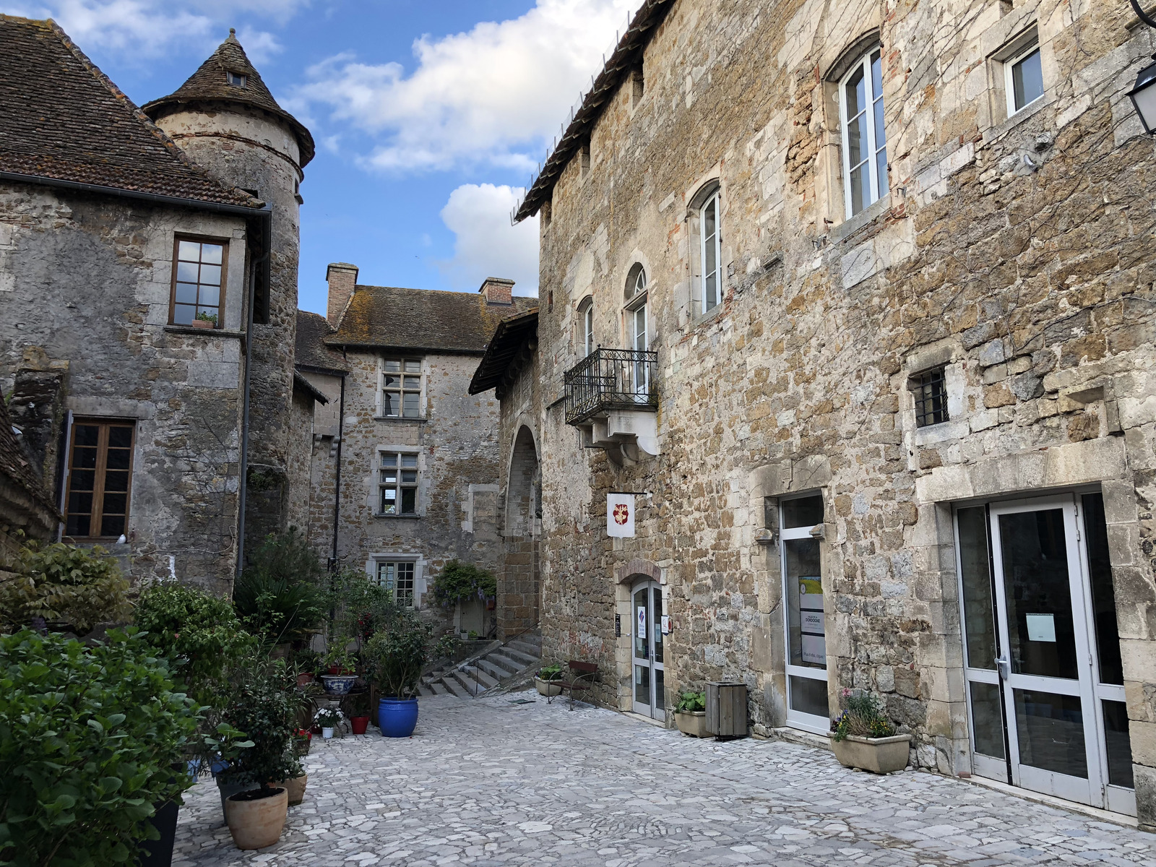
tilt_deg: +10.2
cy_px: 434
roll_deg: +0.7
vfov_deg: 49.7
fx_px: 935
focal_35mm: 28
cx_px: 578
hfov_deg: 63.4
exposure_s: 1/189
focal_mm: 4
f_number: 1.8
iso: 20
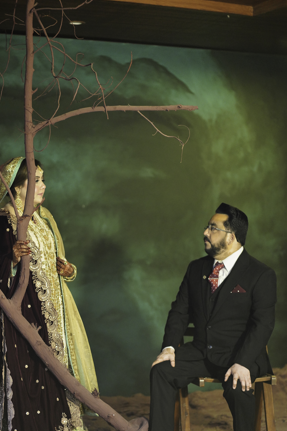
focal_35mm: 108
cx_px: 105
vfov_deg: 18.9
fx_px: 1291
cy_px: 246
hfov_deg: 12.7
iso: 2500
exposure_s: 1/125
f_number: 1.8
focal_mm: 85
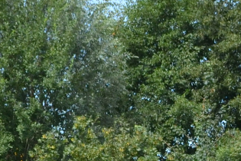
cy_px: 204
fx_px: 1566
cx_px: 189
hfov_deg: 8.8
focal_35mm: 234
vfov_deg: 5.8
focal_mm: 24
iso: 400
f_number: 5
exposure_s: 1/1250
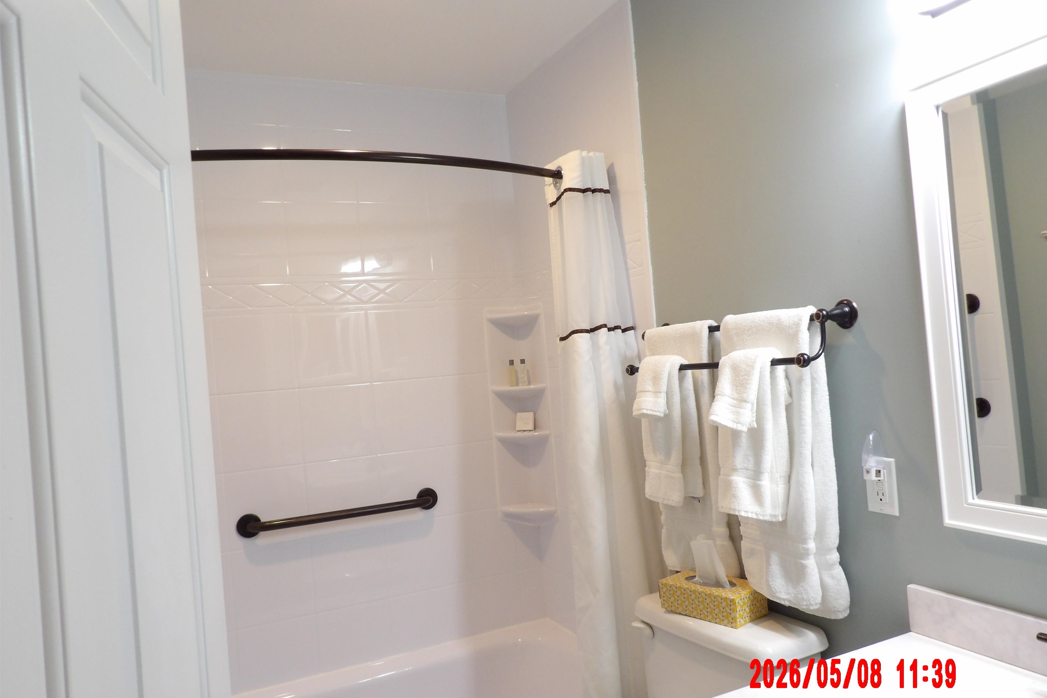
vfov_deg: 51.3
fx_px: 727
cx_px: 524
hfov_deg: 71.5
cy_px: 368
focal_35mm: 25
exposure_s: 1/30
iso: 200
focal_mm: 4.3
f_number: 3.2
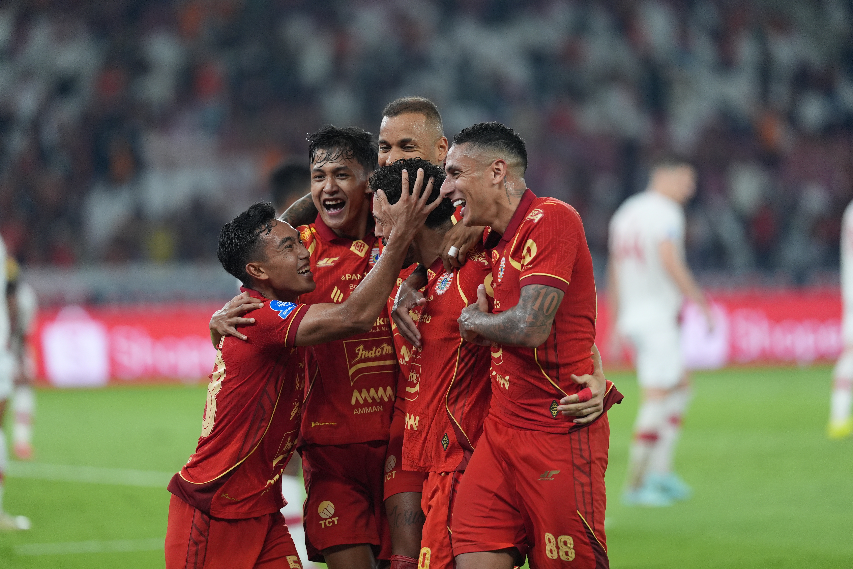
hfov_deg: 6.9
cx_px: 426
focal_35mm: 300
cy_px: 284
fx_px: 7108
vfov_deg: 4.6
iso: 2000
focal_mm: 300
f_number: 2.8
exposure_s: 1/1600
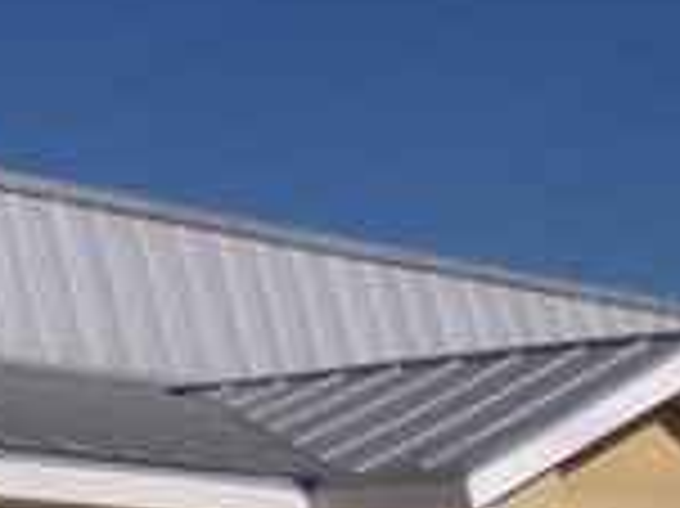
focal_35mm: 163
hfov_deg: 12.1
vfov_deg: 9.1
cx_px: 77
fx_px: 3199
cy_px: 472
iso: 100
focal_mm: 4.3
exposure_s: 1/1500
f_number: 3.7
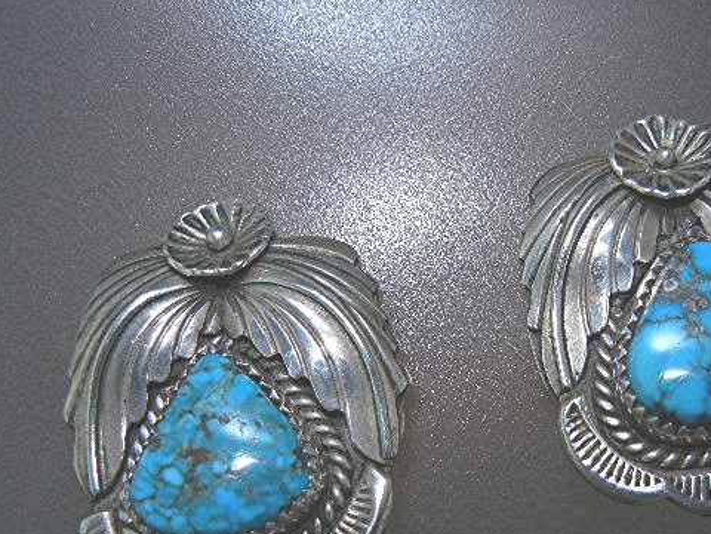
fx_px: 1068
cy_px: 352
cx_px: 467
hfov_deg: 36.5
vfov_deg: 27.9
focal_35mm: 52
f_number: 7.4
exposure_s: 1/30
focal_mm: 7.1
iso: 200
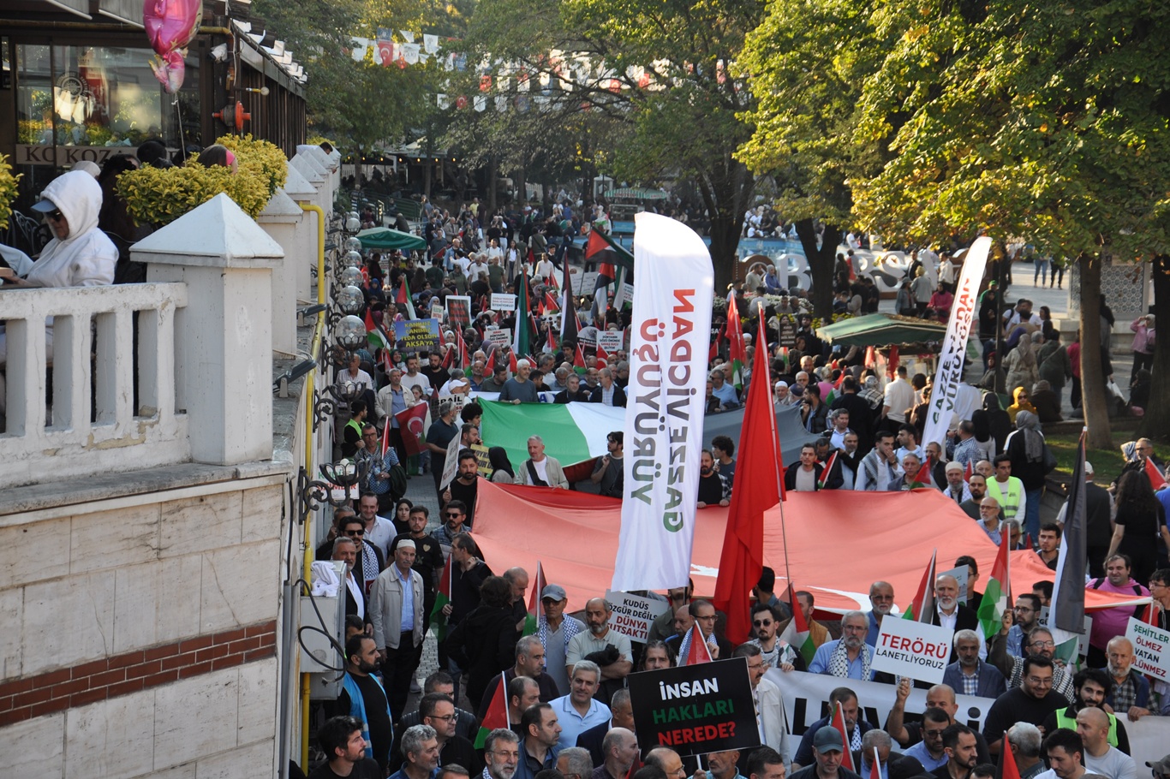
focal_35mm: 78
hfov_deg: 26.0
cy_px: 390
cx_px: 585
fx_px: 2534
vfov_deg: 17.5
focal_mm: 52
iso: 200
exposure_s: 1/160
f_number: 6.3
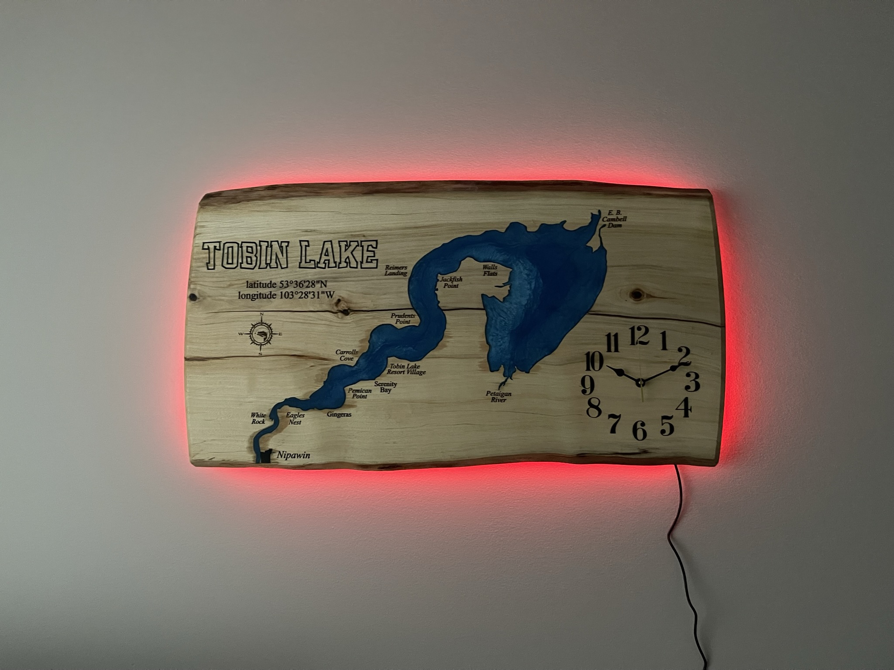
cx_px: 447
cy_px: 335
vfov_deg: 53.1
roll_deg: -0.6
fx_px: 671
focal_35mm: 26
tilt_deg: +2.4
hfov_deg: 67.3
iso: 640
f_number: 1.6
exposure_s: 1/30
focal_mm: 5.1
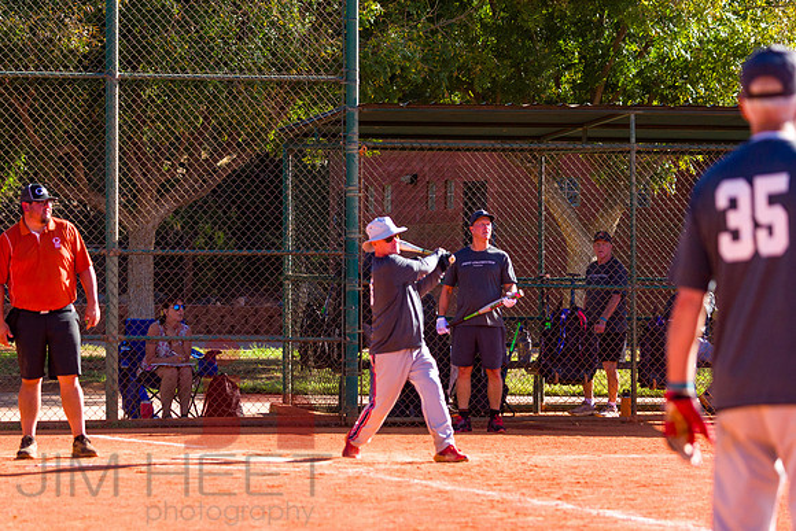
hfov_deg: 10.8
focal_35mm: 191
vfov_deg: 7.2
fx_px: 4226
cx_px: 343
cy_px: 229
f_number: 5
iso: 400
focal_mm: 165
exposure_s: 1/3200
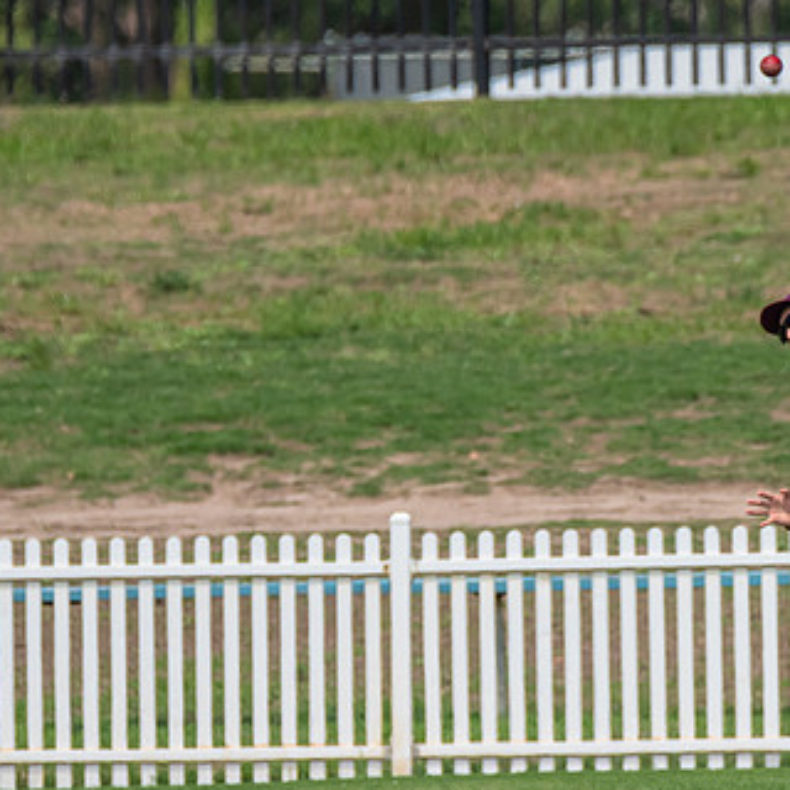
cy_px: 633
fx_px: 32223
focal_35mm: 1248
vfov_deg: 1.4
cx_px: 613
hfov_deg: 1.4
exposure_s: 1/2500
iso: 640
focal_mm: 500
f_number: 7.1
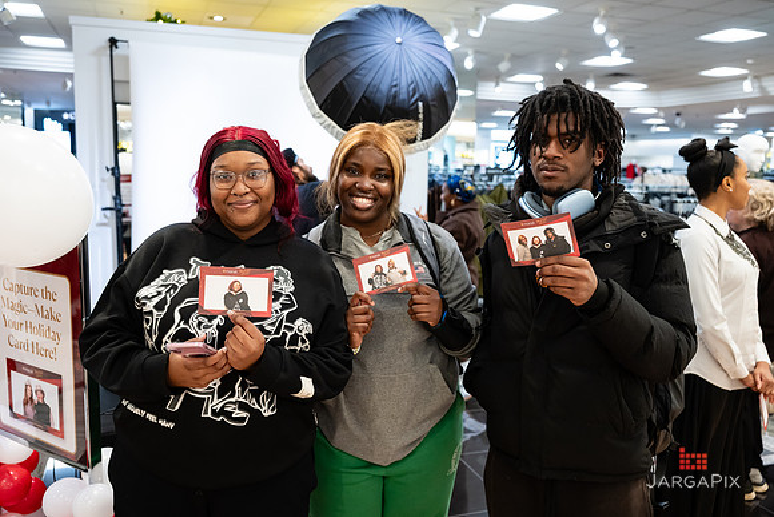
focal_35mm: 31
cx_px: 377
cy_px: 252
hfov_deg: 60.6
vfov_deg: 42.6
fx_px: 662
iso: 1000
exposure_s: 1/125
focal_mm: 29
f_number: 3.2
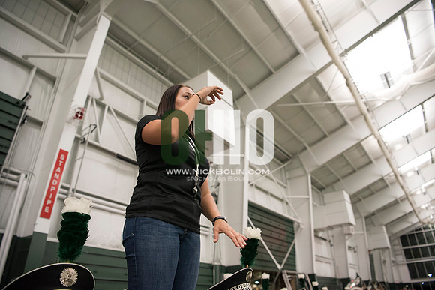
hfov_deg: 73.7
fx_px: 290
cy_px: 145
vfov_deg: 53.2
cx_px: 218
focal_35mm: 24
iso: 3200
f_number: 3.2
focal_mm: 24
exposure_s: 1/200
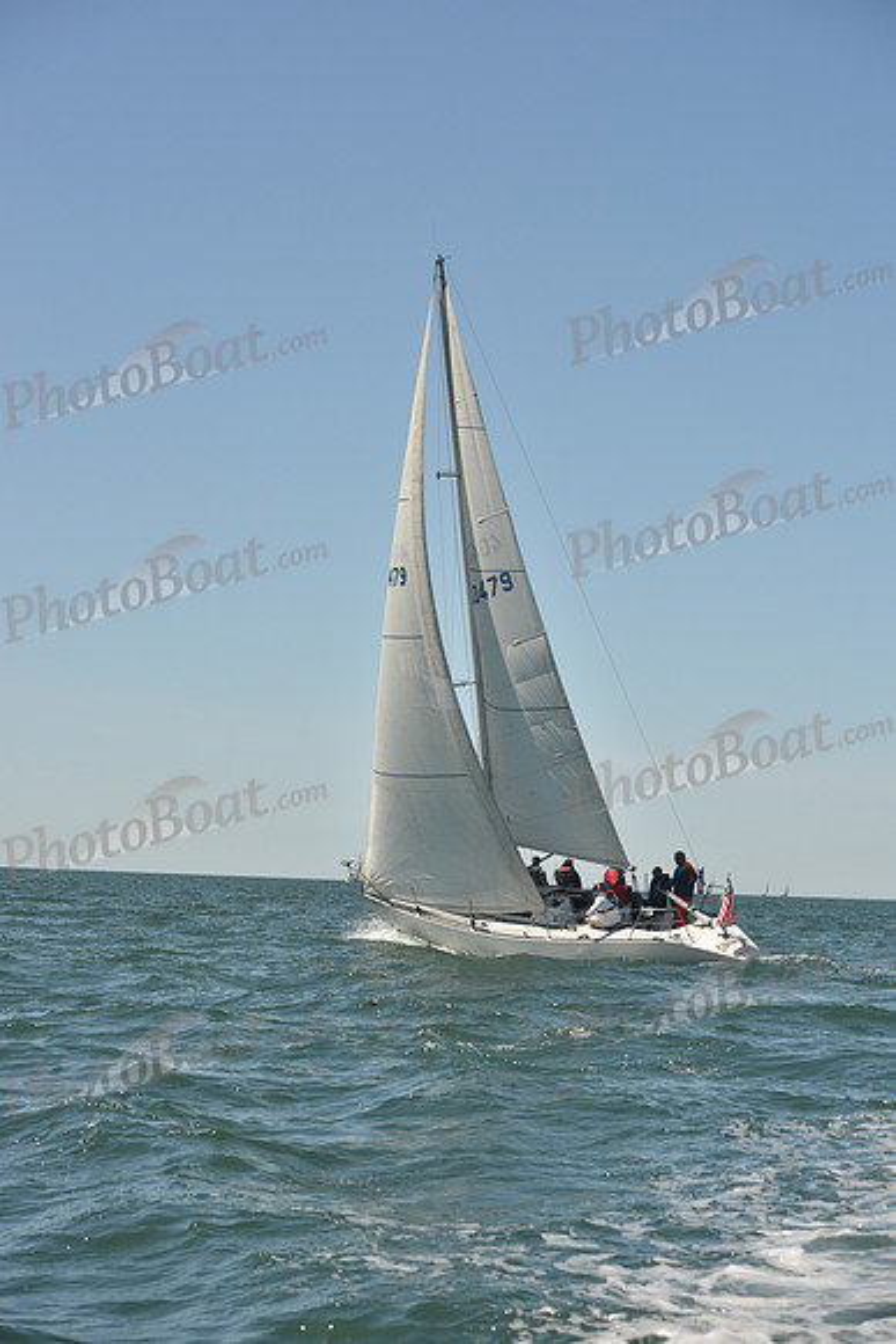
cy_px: 672
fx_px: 2612
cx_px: 448
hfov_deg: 19.5
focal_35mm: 70
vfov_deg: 28.8
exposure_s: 1/800
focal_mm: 70
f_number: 7.1
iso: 250
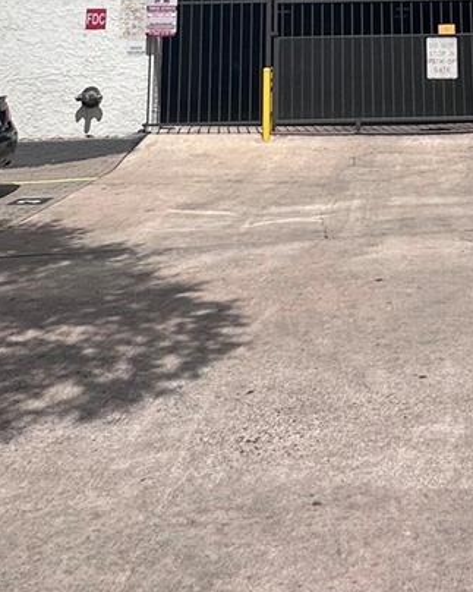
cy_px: -147
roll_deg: -0.3
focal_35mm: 52
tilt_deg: +15.3
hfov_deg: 28.4
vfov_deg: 29.9
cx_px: 394
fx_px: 910
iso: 50
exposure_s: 1/4831
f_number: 2.2
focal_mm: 2.22
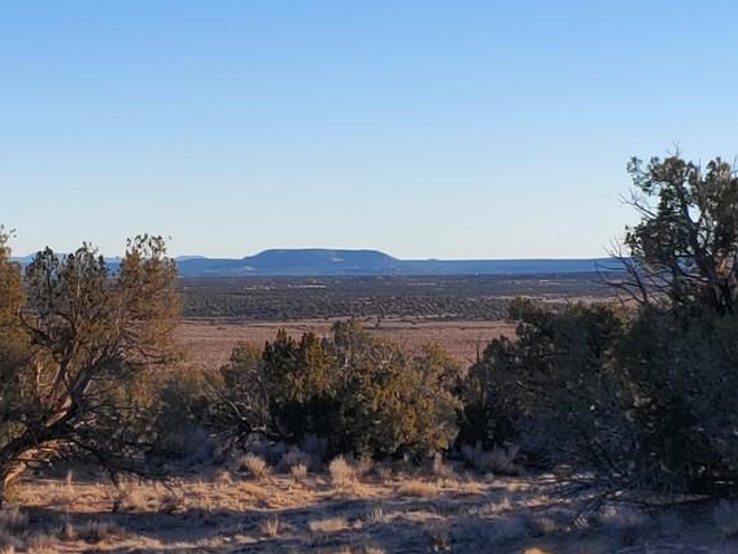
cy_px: 307
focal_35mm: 117
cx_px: 350
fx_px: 2495
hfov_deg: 16.8
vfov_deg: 12.7
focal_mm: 4.23
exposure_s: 1/1786
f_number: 1.5
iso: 50
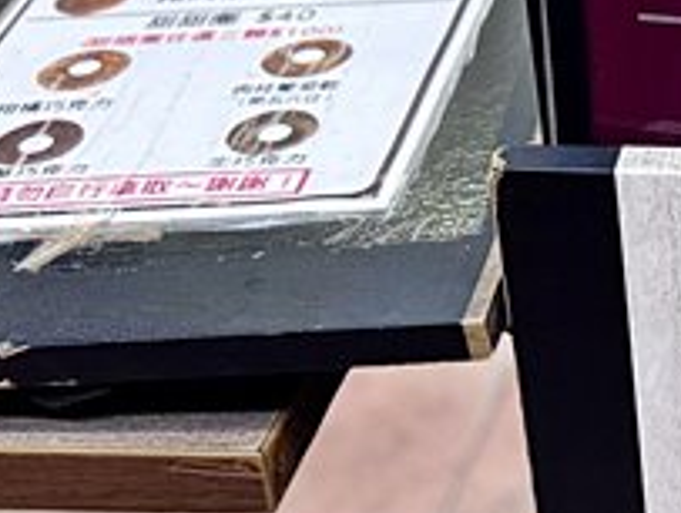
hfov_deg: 14.8
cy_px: 319
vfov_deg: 12.6
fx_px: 2326
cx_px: 1171
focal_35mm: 118
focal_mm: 6.76
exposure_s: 1/60
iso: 320
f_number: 1.78
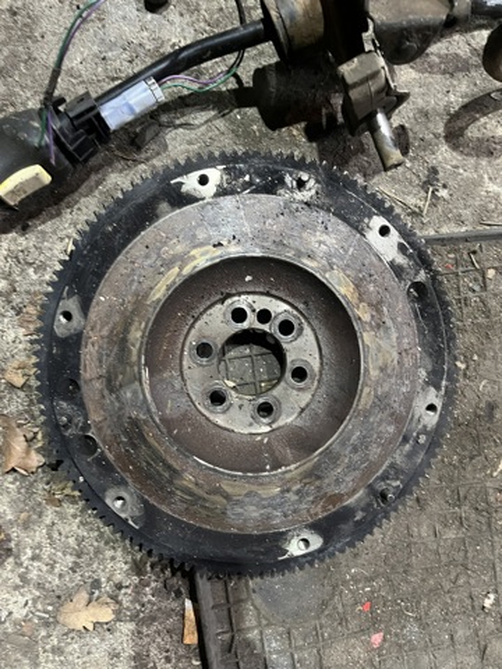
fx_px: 503
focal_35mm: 26
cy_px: 334
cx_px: 251
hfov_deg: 53.1
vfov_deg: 67.3
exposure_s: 1/33
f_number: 1.6
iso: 500
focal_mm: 5.1
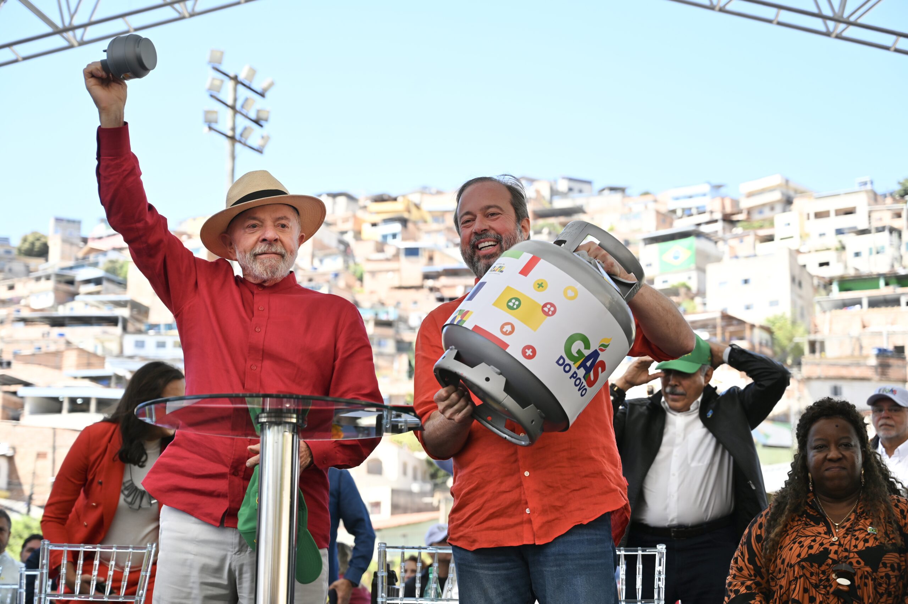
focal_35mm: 58
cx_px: 454
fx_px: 1462
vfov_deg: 23.3
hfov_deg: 34.5
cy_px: 302
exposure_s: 1/200
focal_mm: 58
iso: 100
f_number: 4
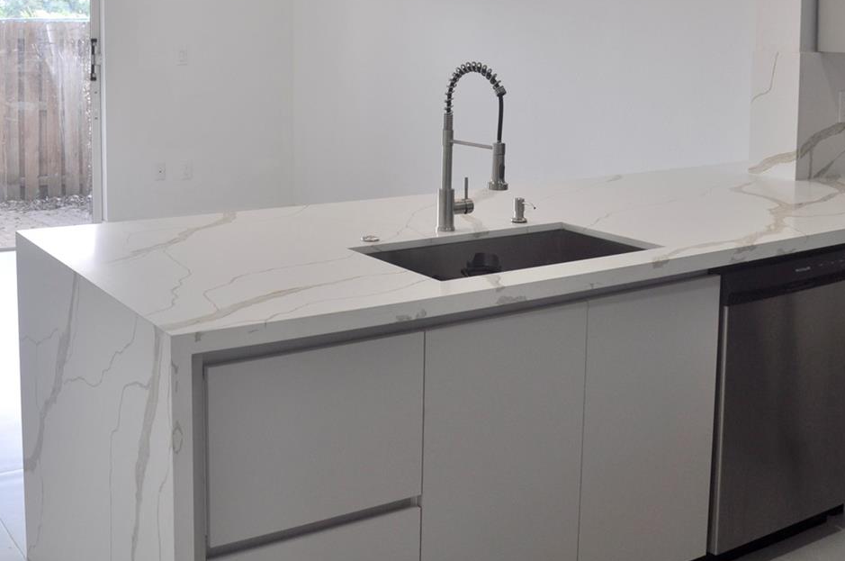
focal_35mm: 46
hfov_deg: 42.4
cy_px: 90
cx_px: 302
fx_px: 1078
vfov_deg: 28.4
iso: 200
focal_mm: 18
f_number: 5.6
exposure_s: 1/30
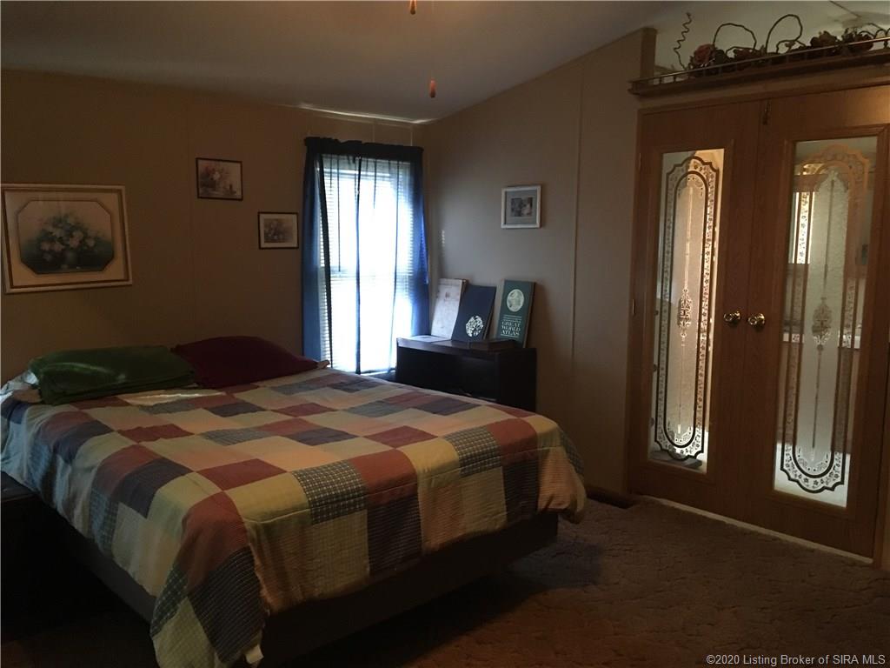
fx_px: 746
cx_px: 445
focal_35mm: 29
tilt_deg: -7.3
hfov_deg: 61.7
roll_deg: +0.7
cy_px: 334
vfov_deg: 48.2
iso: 250
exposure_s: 1/15
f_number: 2.2
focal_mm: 4.15
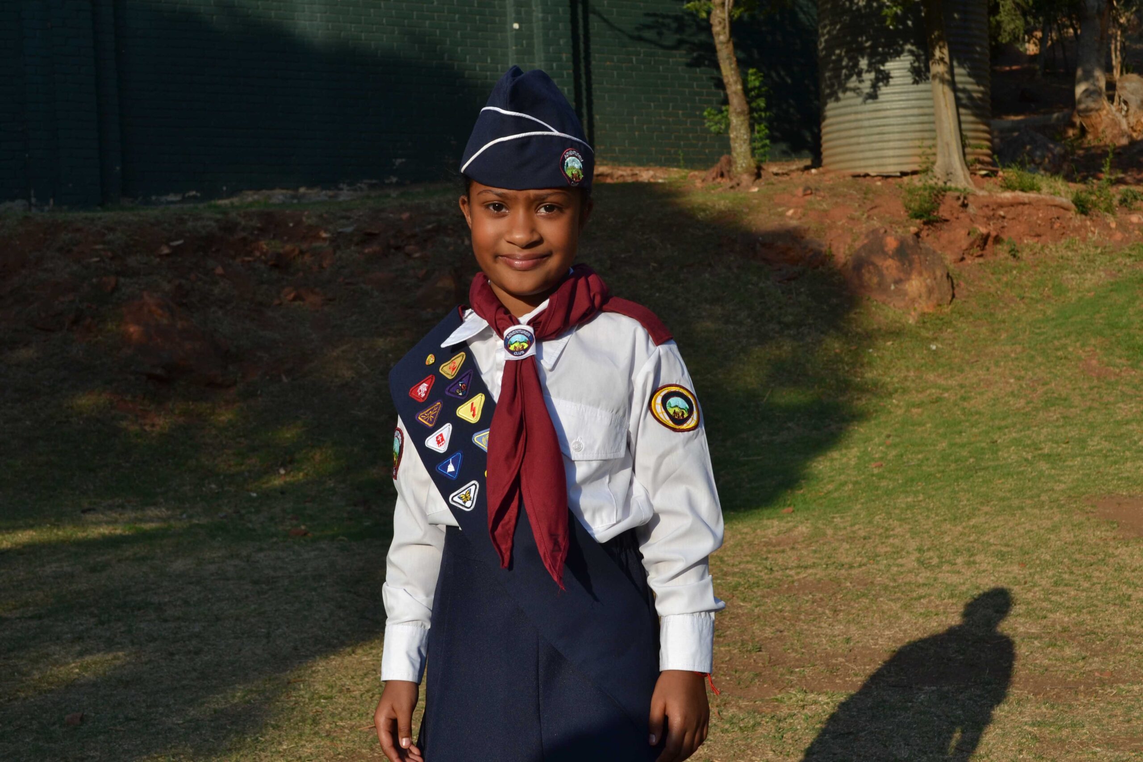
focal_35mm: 48
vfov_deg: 28.1
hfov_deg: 41.1
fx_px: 1524
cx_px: 572
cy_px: 381
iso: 100
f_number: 8
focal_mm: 32
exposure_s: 1/250
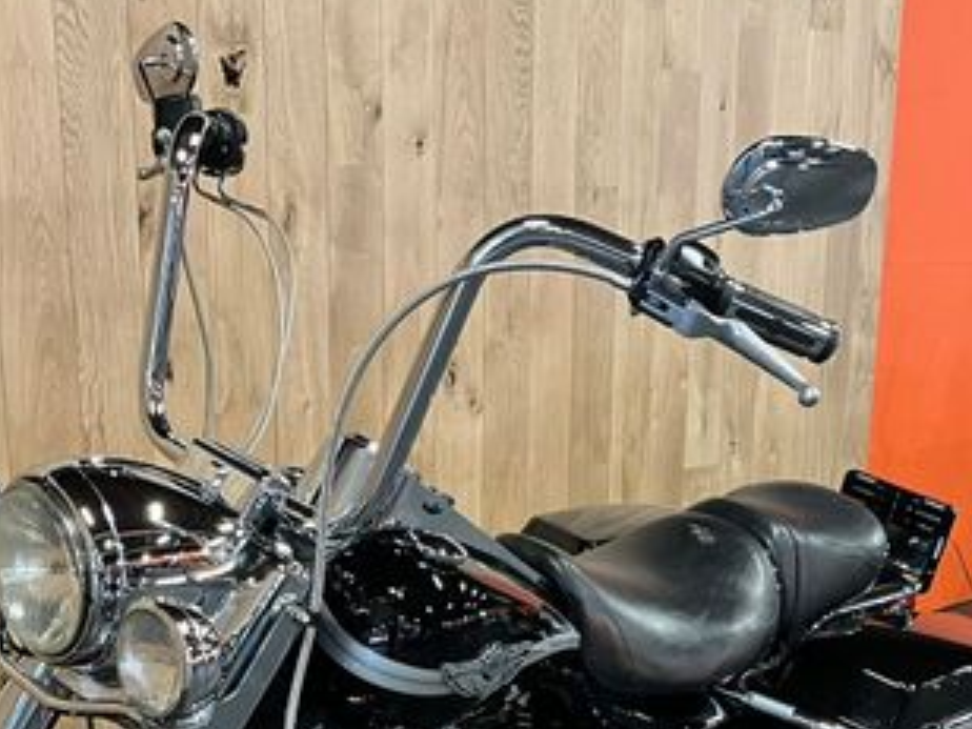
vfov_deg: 25.8
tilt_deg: -15.4
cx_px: 319
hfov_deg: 35.2
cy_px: 716
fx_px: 1516
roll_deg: +1.4
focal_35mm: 54
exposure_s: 1/33
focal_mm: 5.1
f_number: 1.6
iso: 640
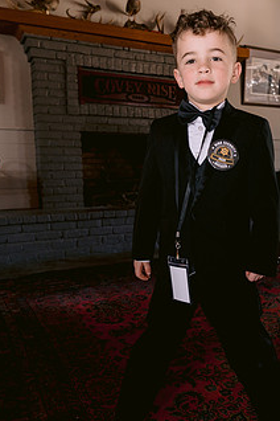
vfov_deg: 55.7
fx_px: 397
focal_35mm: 34
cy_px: 233
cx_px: 193
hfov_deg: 38.3
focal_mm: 24
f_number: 4
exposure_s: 1/50
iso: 800
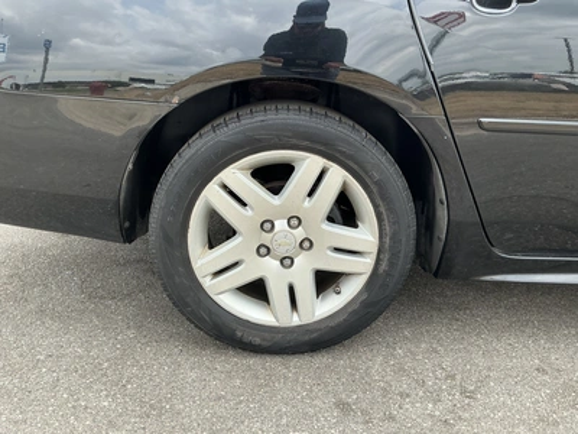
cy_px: 217
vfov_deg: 49.7
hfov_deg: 63.4
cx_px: 289
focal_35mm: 28
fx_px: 468
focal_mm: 3
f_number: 1.8
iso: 25
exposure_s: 1/353
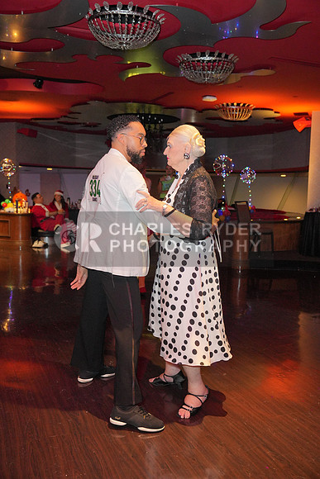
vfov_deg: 54.4
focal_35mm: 35
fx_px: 466
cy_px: 240
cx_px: 160
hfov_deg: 37.9
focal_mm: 35
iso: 4000
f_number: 4
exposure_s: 1/200
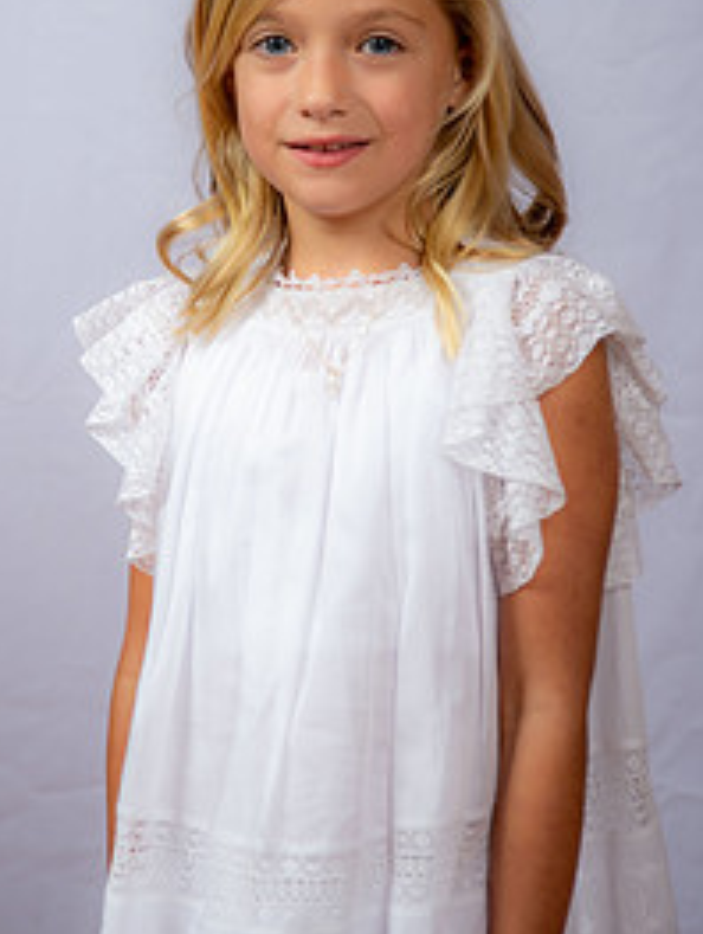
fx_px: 3458
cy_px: 266
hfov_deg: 11.6
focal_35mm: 128
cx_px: 304
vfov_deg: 15.3
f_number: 6.3
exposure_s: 1/160
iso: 250
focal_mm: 78
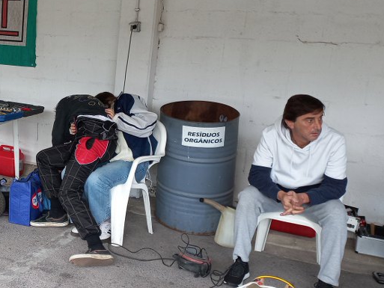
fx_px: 577
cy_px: 120
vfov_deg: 28.0
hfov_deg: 34.5
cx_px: 31
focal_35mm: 52
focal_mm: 4.6
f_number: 1.8
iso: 50
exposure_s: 1/50
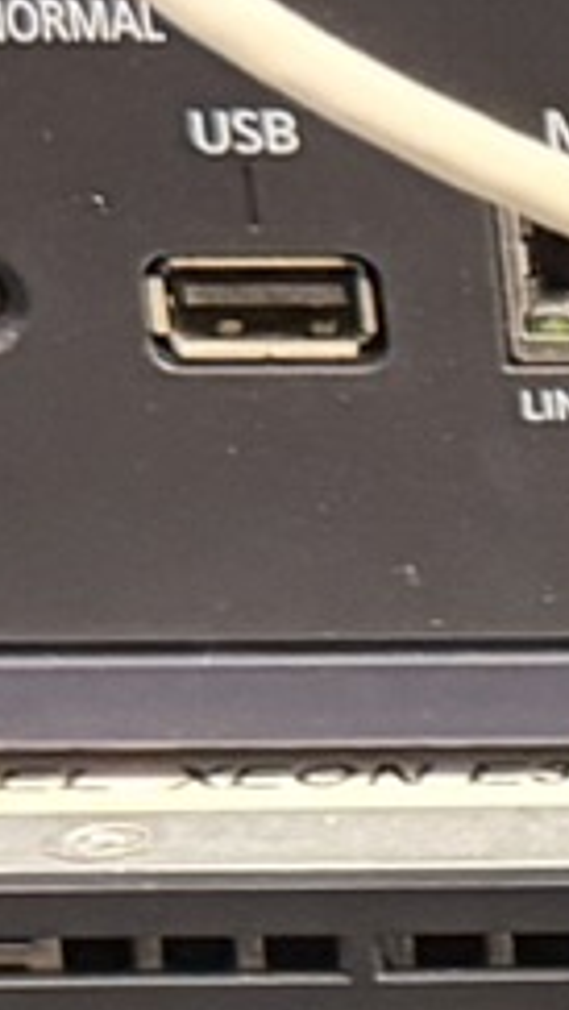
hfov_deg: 5.0
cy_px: 786
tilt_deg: -23.0
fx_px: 5891
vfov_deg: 9.8
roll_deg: +0.0
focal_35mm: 220
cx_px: 2151
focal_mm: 6.76
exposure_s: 1/40
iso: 800
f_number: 1.78
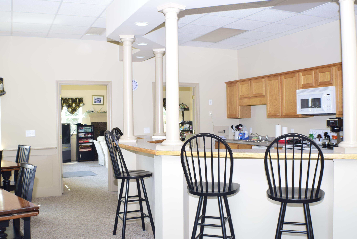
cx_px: 178
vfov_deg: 26.5
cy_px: 120
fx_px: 506
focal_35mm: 51
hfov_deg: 38.9
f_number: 5
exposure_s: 1/50
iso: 560
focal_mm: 34
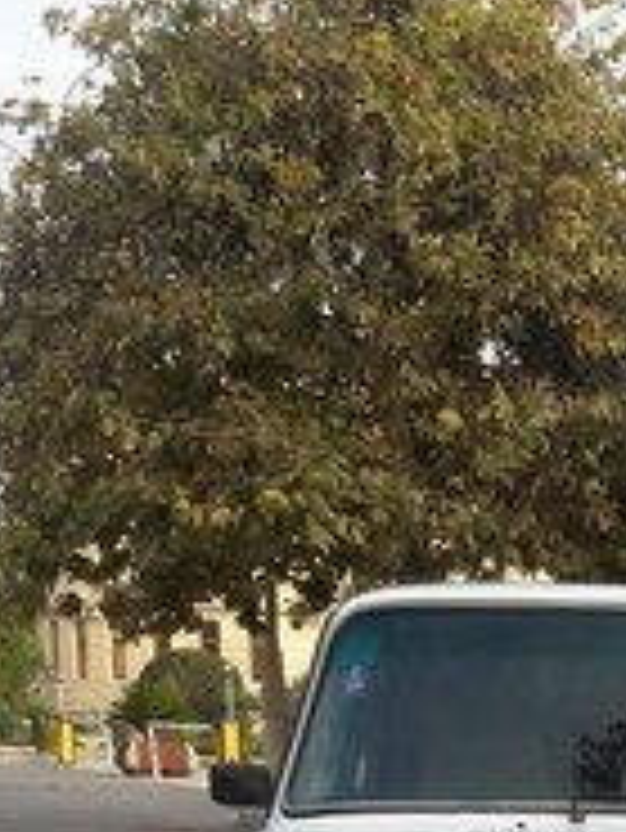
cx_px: 640
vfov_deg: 23.0
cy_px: 1093
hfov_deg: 19.1
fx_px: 1806
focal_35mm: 75
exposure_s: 1/314
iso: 40
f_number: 1.9
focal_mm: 3.7
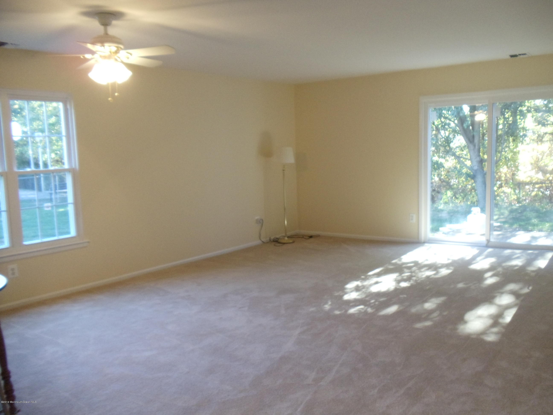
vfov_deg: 32.9
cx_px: 276
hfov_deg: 42.9
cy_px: 208
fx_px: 703
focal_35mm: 44
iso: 400
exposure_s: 1/30
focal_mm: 6
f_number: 3.5
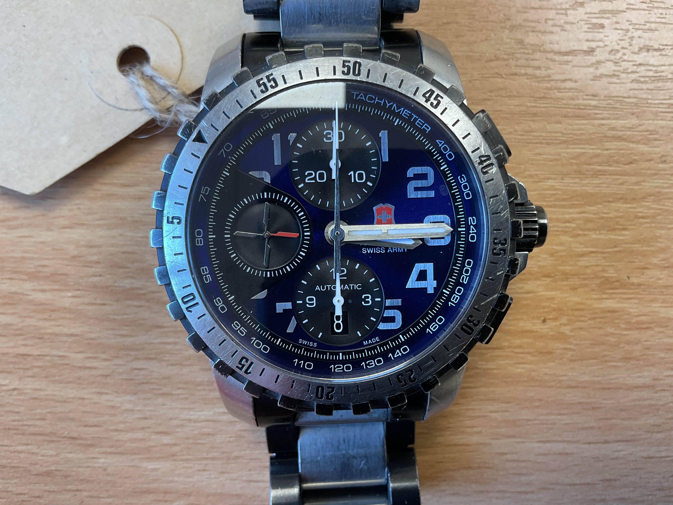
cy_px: 252
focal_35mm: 29
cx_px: 336
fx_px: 564
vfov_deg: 48.2
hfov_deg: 61.7
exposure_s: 1/60
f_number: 1.8
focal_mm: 3
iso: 40
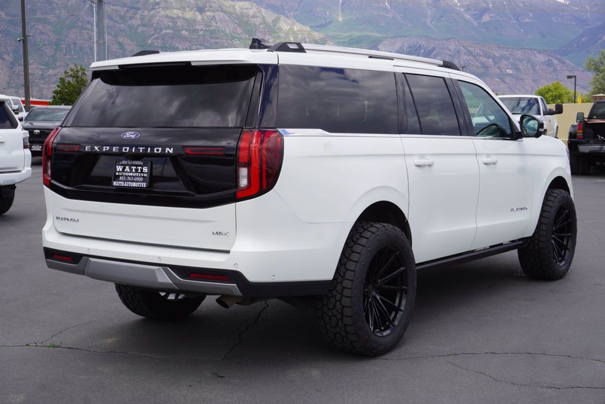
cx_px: 302
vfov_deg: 25.8
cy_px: 202
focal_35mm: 52
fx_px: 883
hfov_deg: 37.8
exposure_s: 1/125
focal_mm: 35
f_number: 11
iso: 100
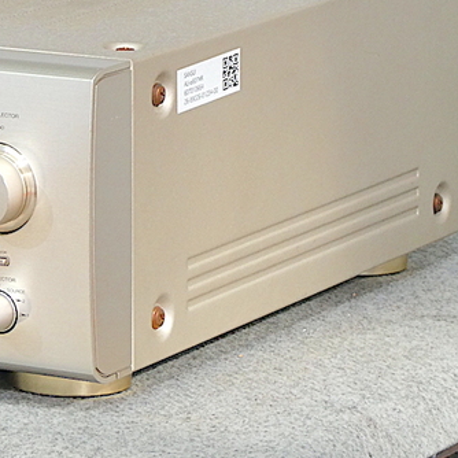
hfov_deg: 6.0
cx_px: -103
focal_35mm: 292
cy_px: 130
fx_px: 4371
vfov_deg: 6.0
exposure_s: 1/13
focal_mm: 20.6
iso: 200
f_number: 5.1
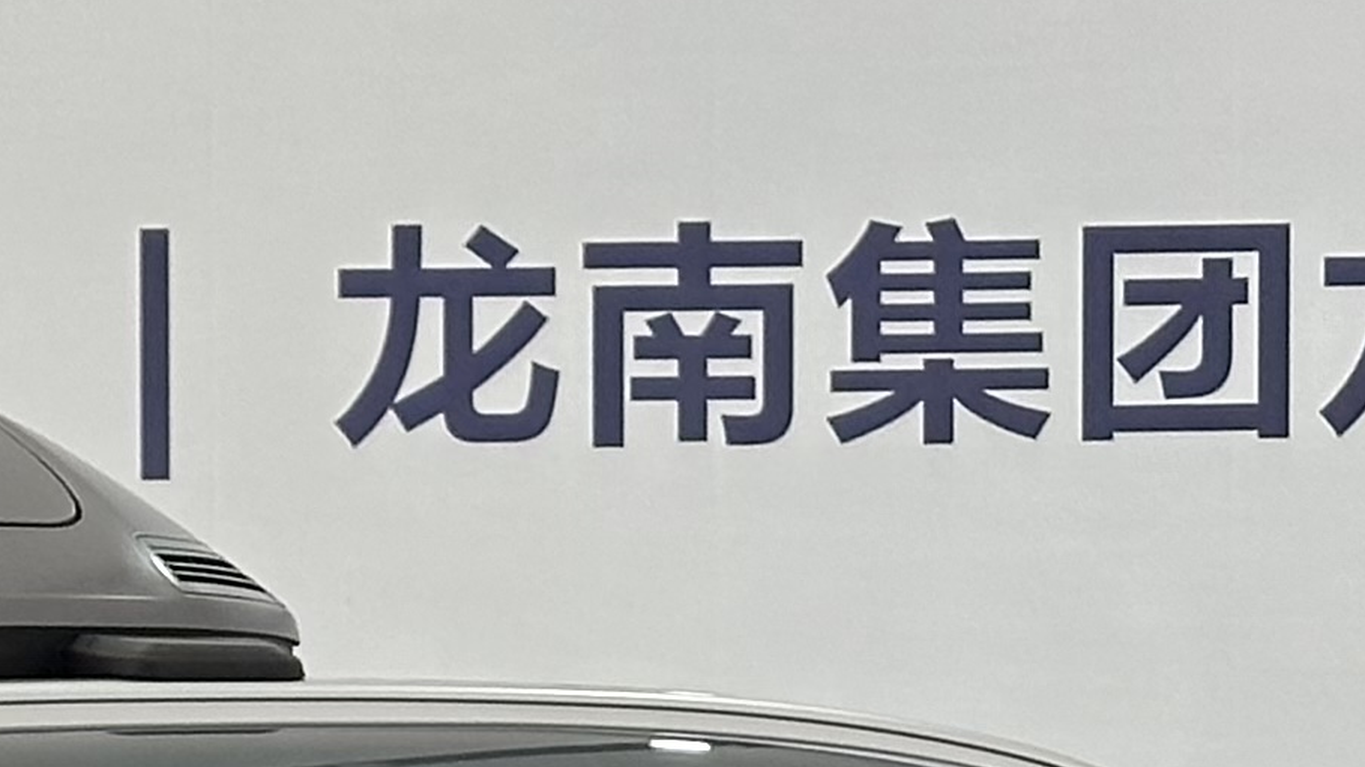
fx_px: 8396
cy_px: 1504
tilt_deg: -2.8
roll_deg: +1.1
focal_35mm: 232
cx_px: -215
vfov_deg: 5.1
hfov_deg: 9.2
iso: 80
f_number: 1.78
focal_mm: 6.86
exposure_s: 1/100
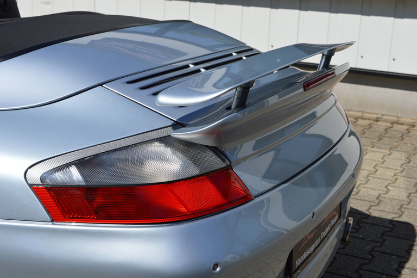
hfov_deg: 35.1
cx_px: 208
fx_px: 660
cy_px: 139
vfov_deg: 23.7
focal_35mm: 57
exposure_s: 1/320
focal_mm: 38
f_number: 9
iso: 100
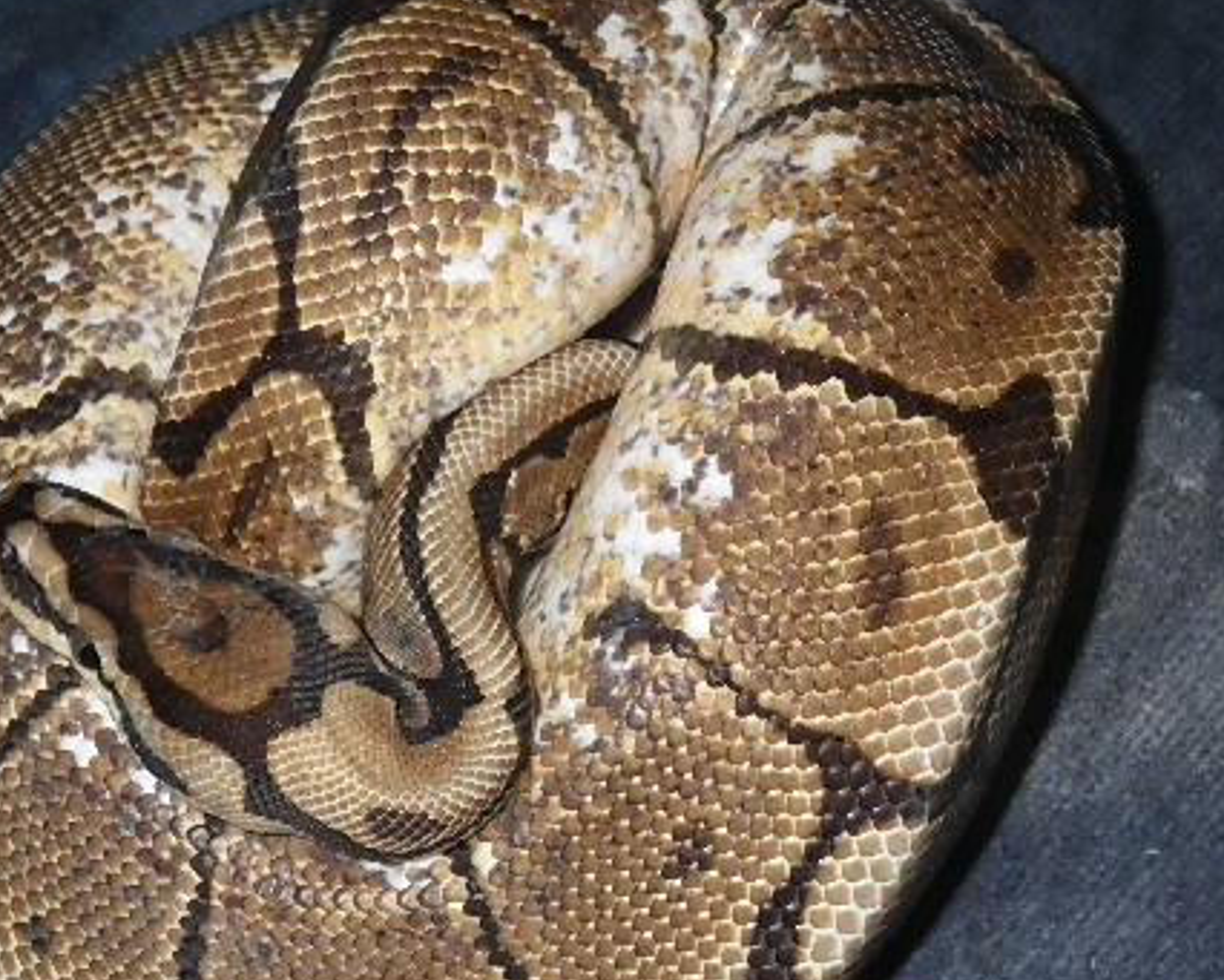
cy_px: 422
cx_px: 520
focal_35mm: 113
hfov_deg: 17.0
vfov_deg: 13.6
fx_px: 4094
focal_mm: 13.7
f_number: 4.8
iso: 400
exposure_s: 1/100
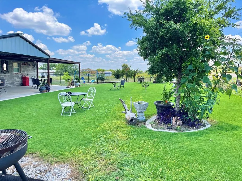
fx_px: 182
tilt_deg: -6.1
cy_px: 90
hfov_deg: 67.3
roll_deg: -1.4
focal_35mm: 26
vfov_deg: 53.1
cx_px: 121
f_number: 1.6
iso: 50
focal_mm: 5.1
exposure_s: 1/2179
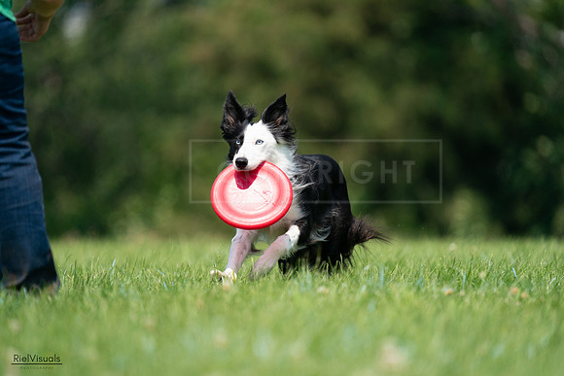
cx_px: 282
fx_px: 9402
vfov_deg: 2.3
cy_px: 188
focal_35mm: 600
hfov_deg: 3.4
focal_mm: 600
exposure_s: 1/4000
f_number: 6.3
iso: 1250
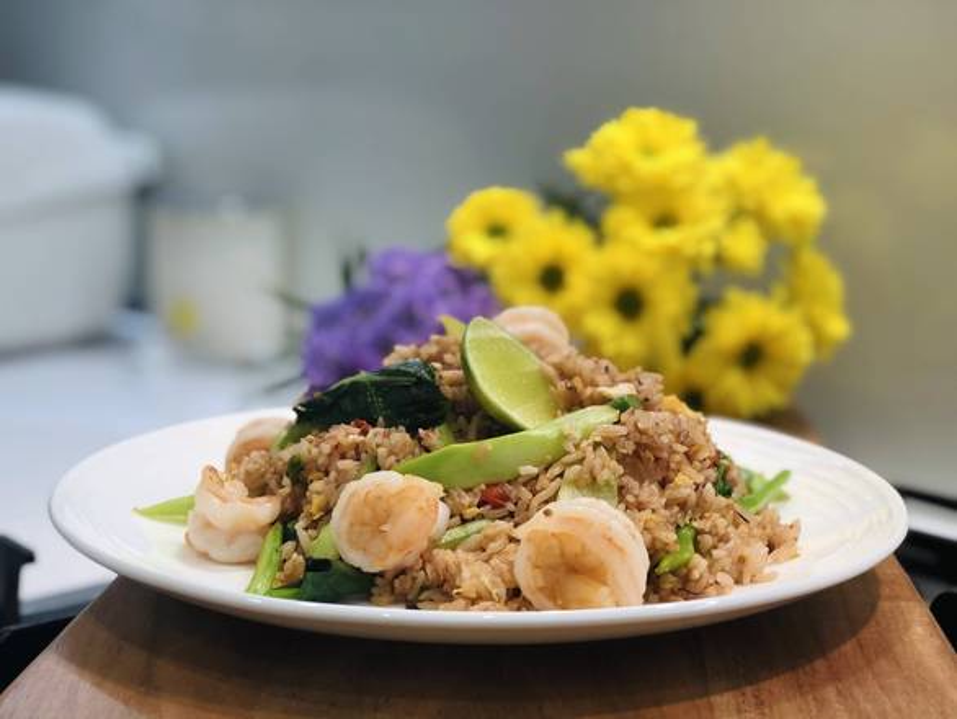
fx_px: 1576
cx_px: 478
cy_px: 360
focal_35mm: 57
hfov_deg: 33.8
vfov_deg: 25.7
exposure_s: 1/33
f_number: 2.8
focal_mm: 6.6
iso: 25
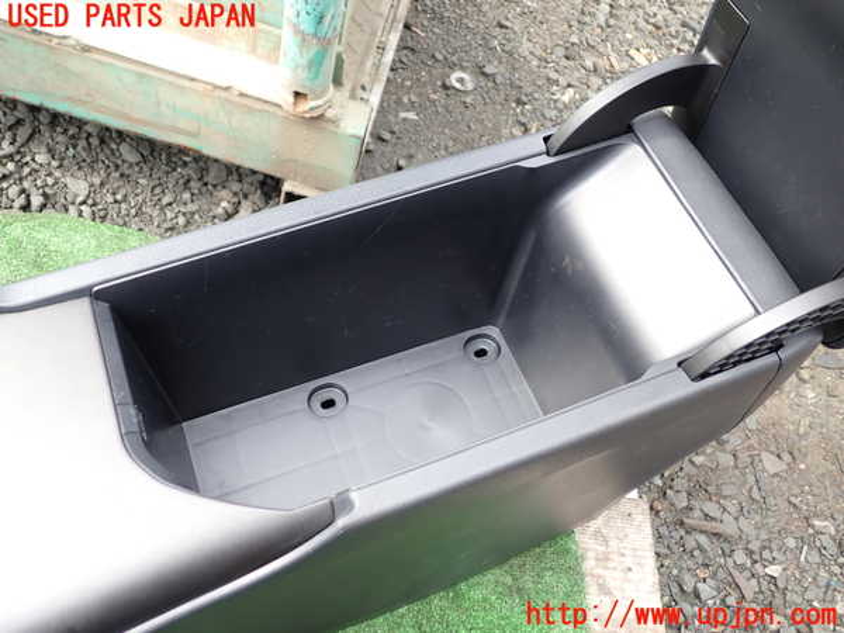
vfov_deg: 46.8
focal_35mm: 30
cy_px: 316
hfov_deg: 60.0
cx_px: 422
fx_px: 731
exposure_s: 1/100
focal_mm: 5.4
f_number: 2.3
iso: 100
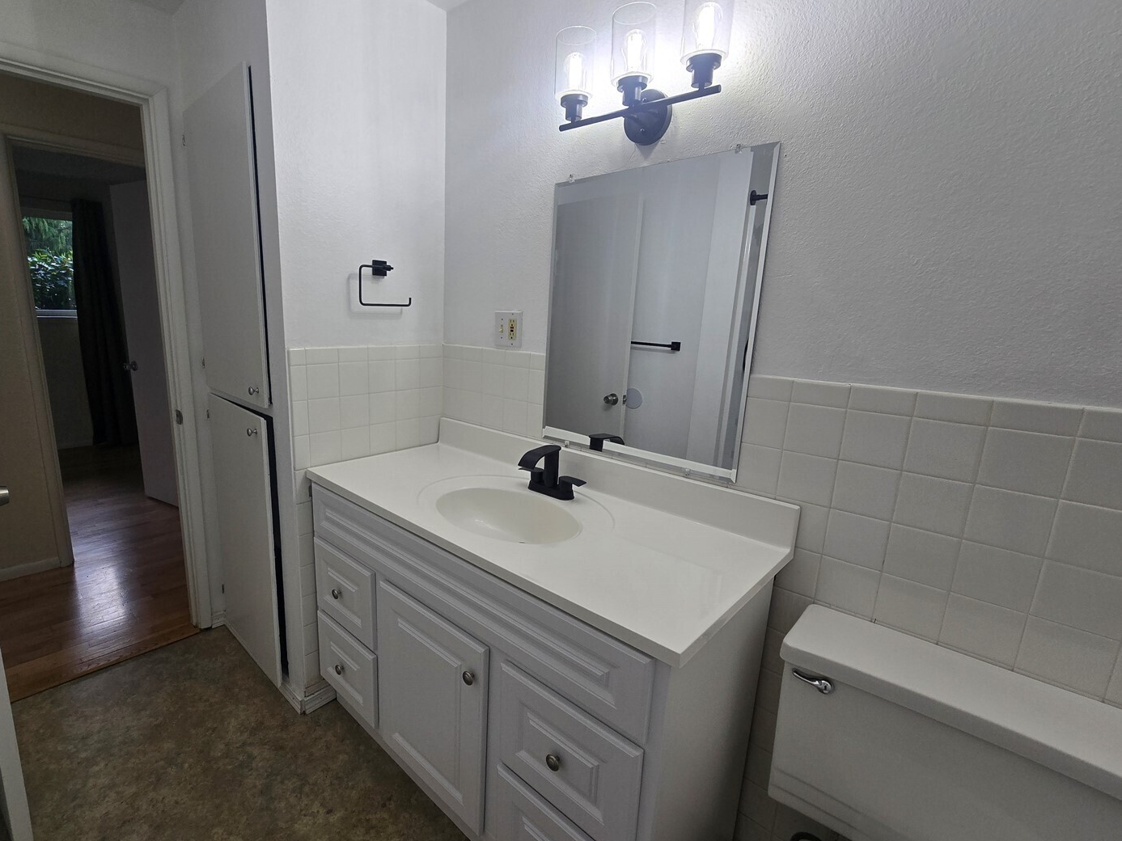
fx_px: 486
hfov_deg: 97.8
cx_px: 499
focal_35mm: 15
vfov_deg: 81.7
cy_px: 421
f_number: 2.2
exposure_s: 1/185
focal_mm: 2.2
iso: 50
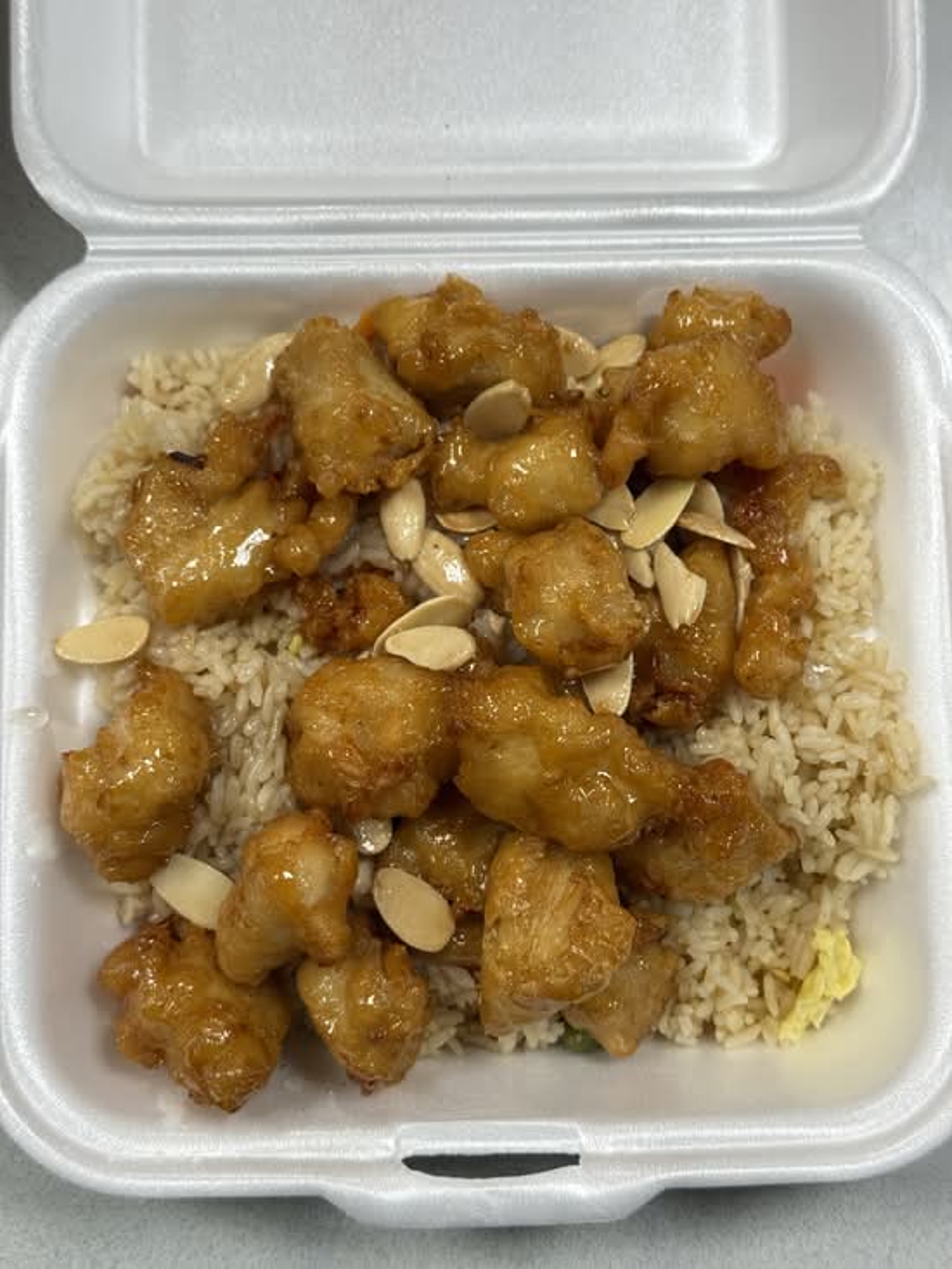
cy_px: 634
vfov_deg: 39.7
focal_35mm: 48
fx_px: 1760
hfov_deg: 30.3
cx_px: 476
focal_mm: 6.76
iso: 50
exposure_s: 1/60
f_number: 1.78
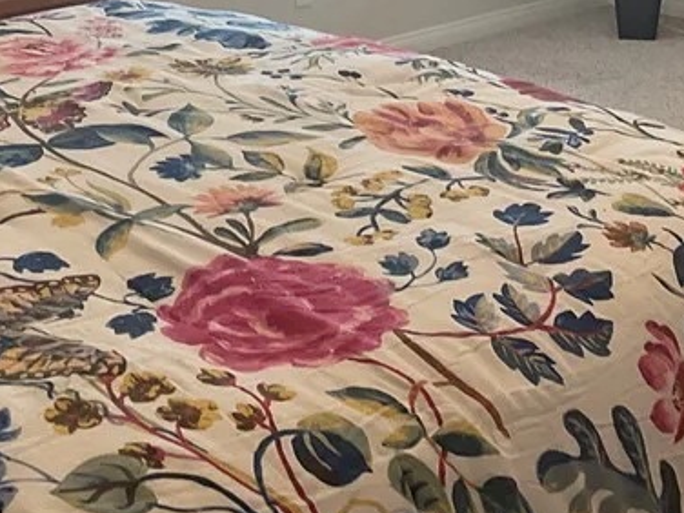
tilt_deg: -11.2
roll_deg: -1.8
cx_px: 375
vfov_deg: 18.1
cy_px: -15
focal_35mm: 79
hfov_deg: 24.7
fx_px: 1561
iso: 64
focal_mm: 3
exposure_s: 1/60
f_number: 1.8
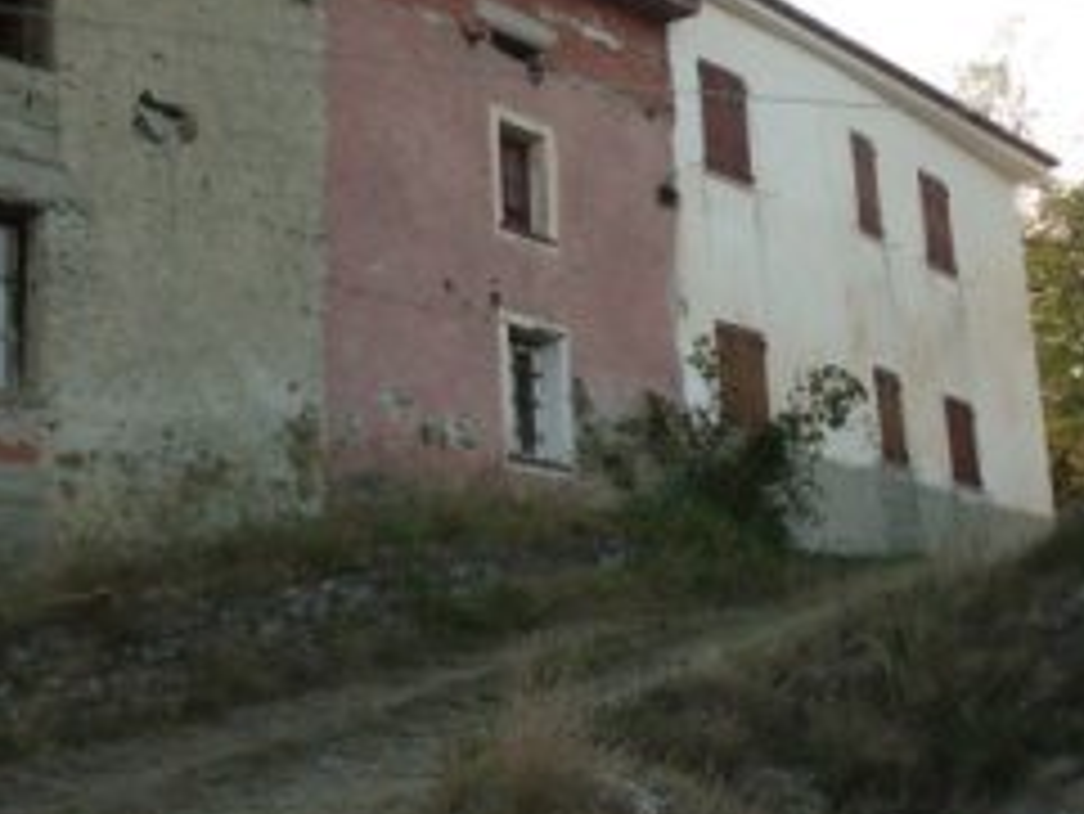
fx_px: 2099
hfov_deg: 28.9
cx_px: 666
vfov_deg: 21.7
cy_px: 198
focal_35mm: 67
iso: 200
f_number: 2.9
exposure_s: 1/1000
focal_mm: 6.3
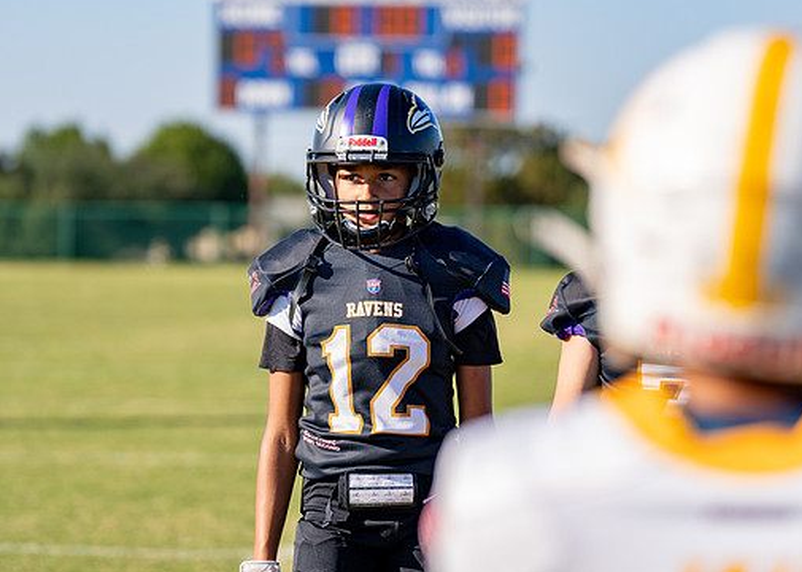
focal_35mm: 152
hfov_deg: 13.2
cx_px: 403
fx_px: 3460
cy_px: 260
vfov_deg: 9.4
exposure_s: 1/2500
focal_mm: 120
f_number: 2.8
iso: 160
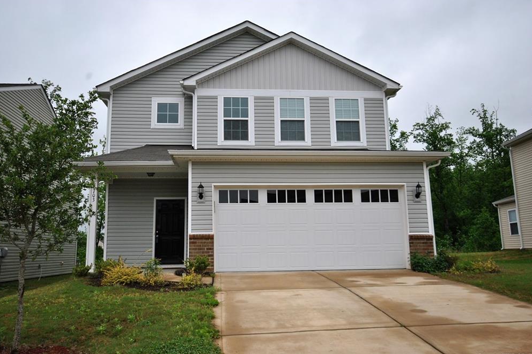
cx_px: 261
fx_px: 458
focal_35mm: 31
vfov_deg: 42.3
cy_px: 178
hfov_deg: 60.3
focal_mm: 20
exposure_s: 1/500
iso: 320
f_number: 5.6
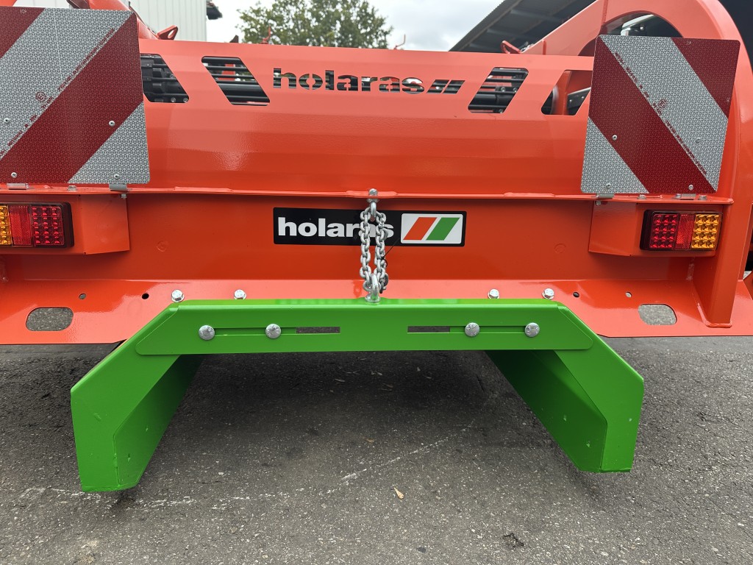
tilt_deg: -11.7
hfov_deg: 71.6
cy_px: 282
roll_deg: -2.4
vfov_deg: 56.8
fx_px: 522
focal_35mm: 24
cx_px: 376
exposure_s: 1/308
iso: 80
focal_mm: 6.86
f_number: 1.78
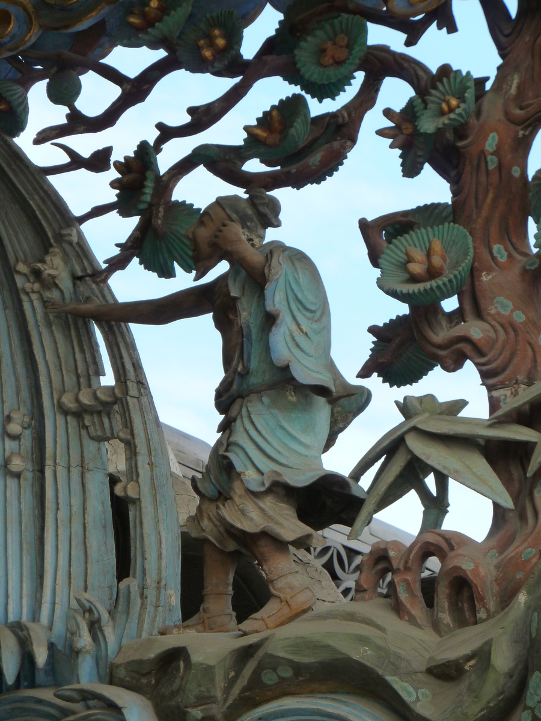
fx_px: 3522
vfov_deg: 11.7
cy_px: 360
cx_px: 270
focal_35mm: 169
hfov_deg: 8.8
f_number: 4.5
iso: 125
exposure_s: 1/200
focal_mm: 27.8
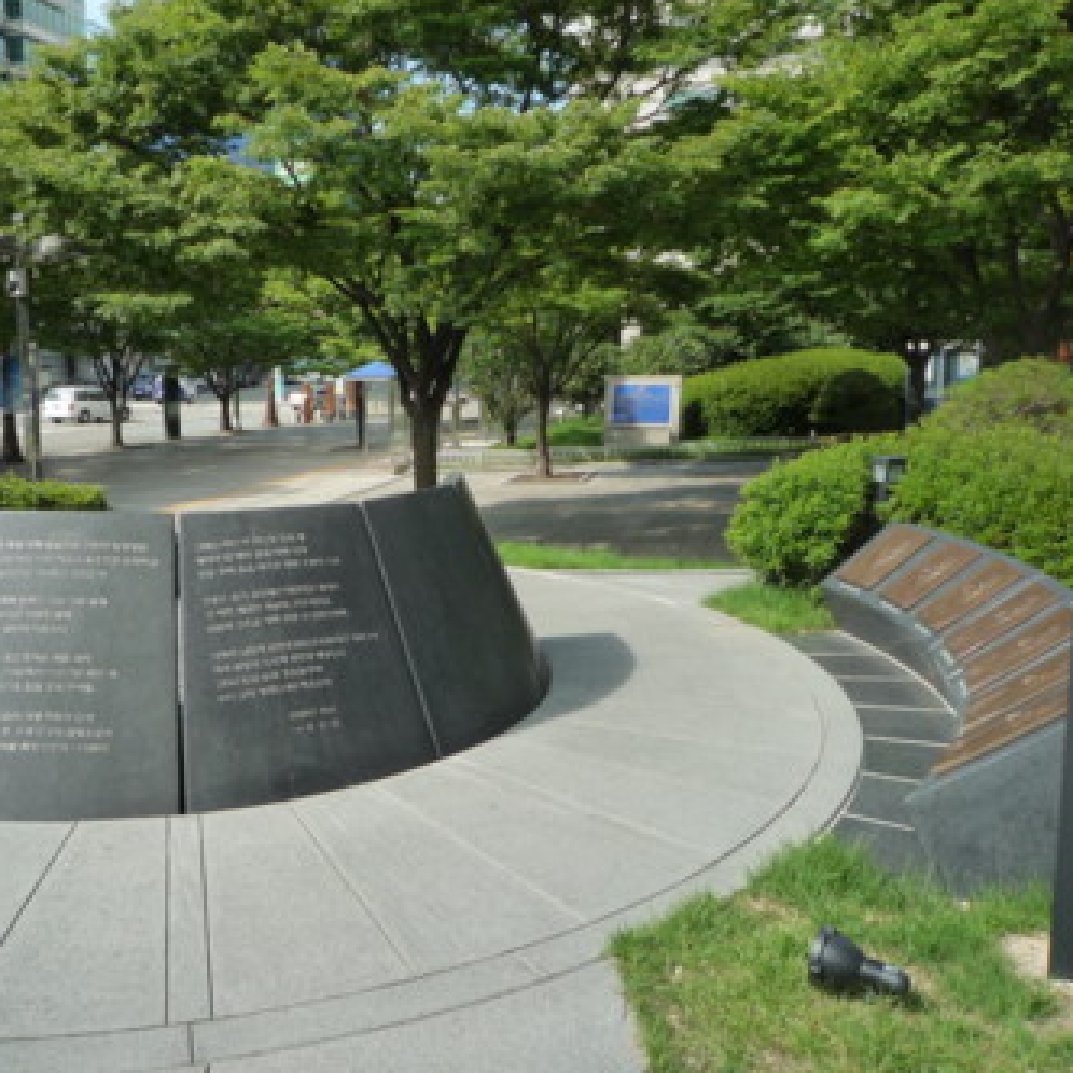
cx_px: 452
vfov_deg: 54.0
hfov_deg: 53.8
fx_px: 1052
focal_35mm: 30
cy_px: 533
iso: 160
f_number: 3.5
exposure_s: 1/500
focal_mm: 4.4
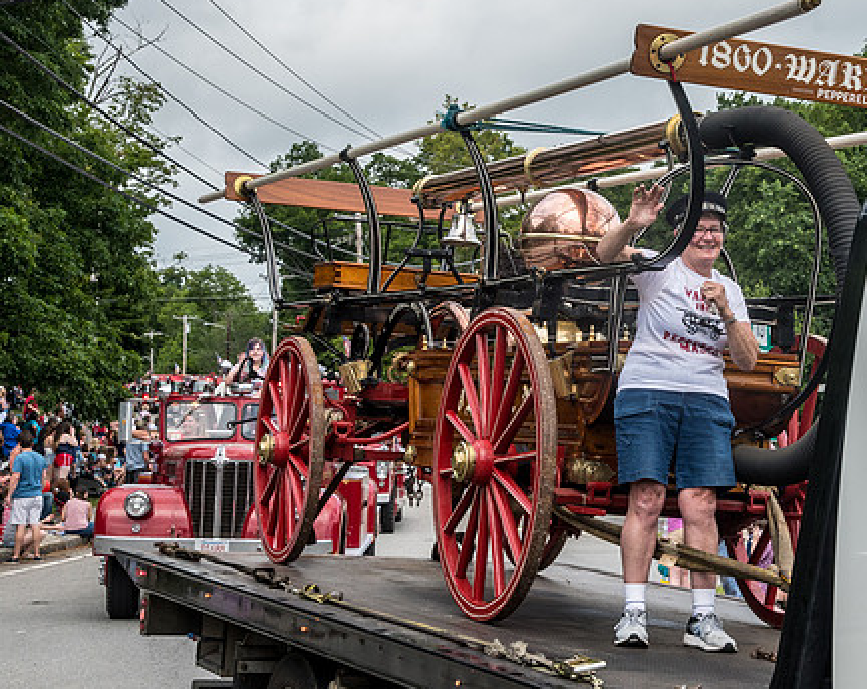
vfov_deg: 17.4
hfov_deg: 21.6
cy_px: 315
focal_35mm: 88
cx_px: 638
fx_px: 2251
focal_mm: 38
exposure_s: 1/200
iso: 200
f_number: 13
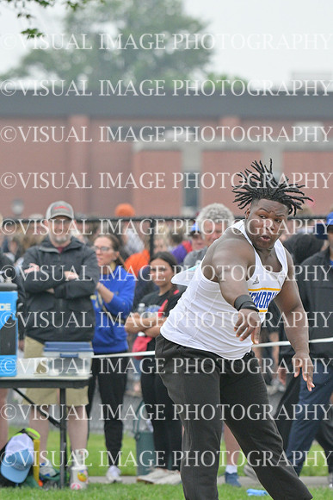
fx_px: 4992
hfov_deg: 3.8
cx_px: 166
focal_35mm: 360
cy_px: 250
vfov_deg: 5.7
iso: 2500
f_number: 5.6
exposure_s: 1/2000
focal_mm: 240
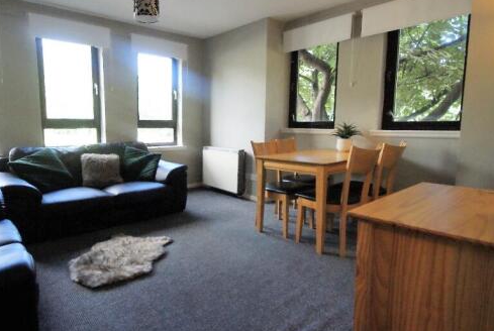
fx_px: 275
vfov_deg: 62.1
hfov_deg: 83.3
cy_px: 158
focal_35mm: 20
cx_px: 211
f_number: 5.6
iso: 1600
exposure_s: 1/125
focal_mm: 10
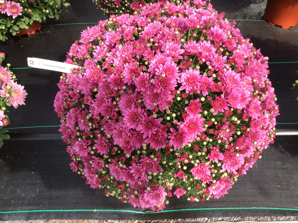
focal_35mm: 33
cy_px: 112
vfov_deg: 42.8
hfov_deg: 55.4
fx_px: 284
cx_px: 149
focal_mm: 3.3
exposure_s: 1/450
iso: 32
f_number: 2.4
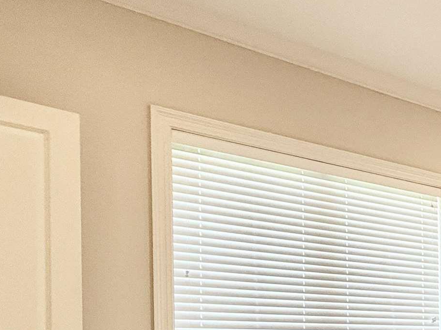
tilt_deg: +0.4
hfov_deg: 31.2
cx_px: 575
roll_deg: +1.1
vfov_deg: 28.2
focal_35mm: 47
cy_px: 358
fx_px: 599
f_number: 2.2
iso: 250
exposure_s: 1/120
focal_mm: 2.22
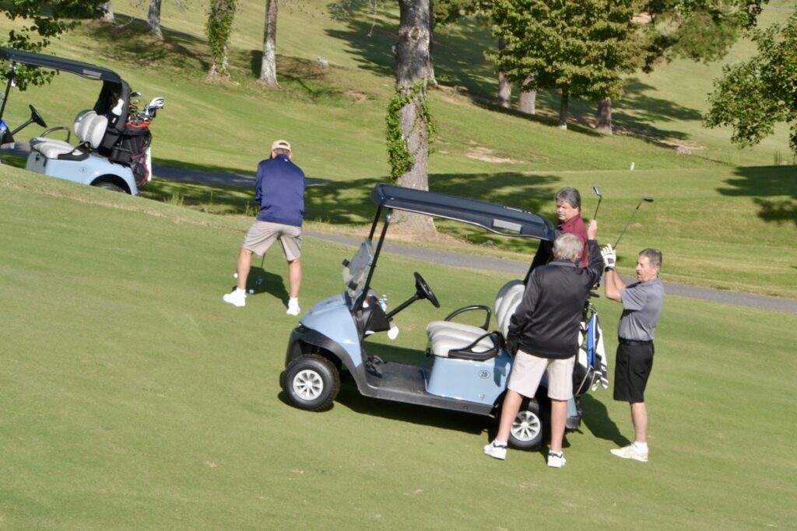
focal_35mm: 129
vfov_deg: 10.6
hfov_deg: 15.9
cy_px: 266
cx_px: 398
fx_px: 2856
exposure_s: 1/200
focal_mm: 86
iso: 500
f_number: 22
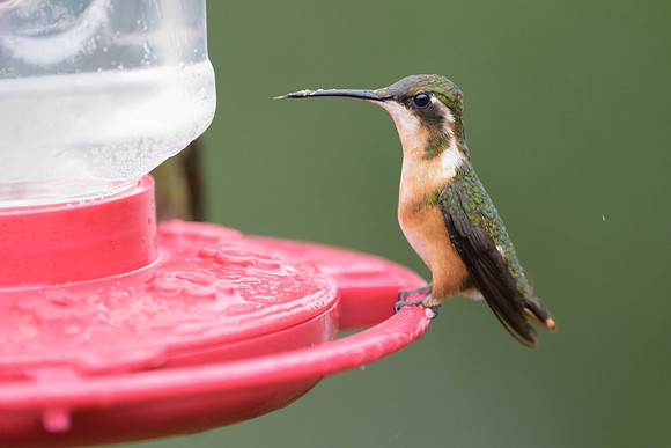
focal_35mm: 832
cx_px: 376
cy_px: 205
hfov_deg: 2.5
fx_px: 15513
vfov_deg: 1.7
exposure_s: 1/1250
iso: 2200
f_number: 4
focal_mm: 560
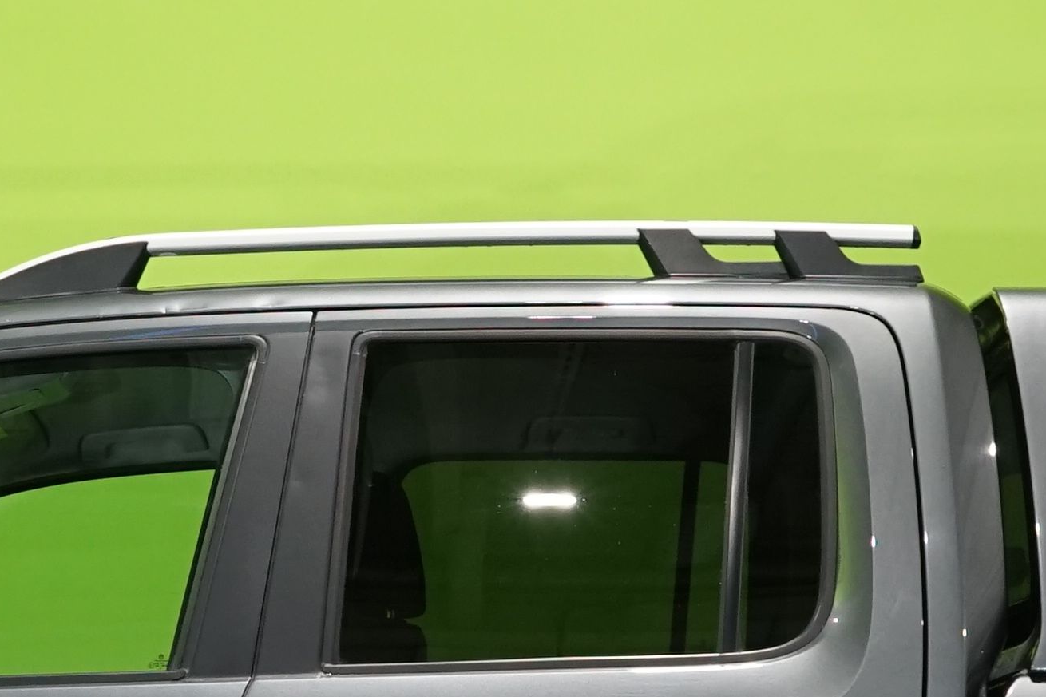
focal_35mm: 142
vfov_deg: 9.6
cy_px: 715
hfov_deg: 14.4
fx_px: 4125
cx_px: 372
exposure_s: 1/30
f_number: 5.6
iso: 800
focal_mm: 31
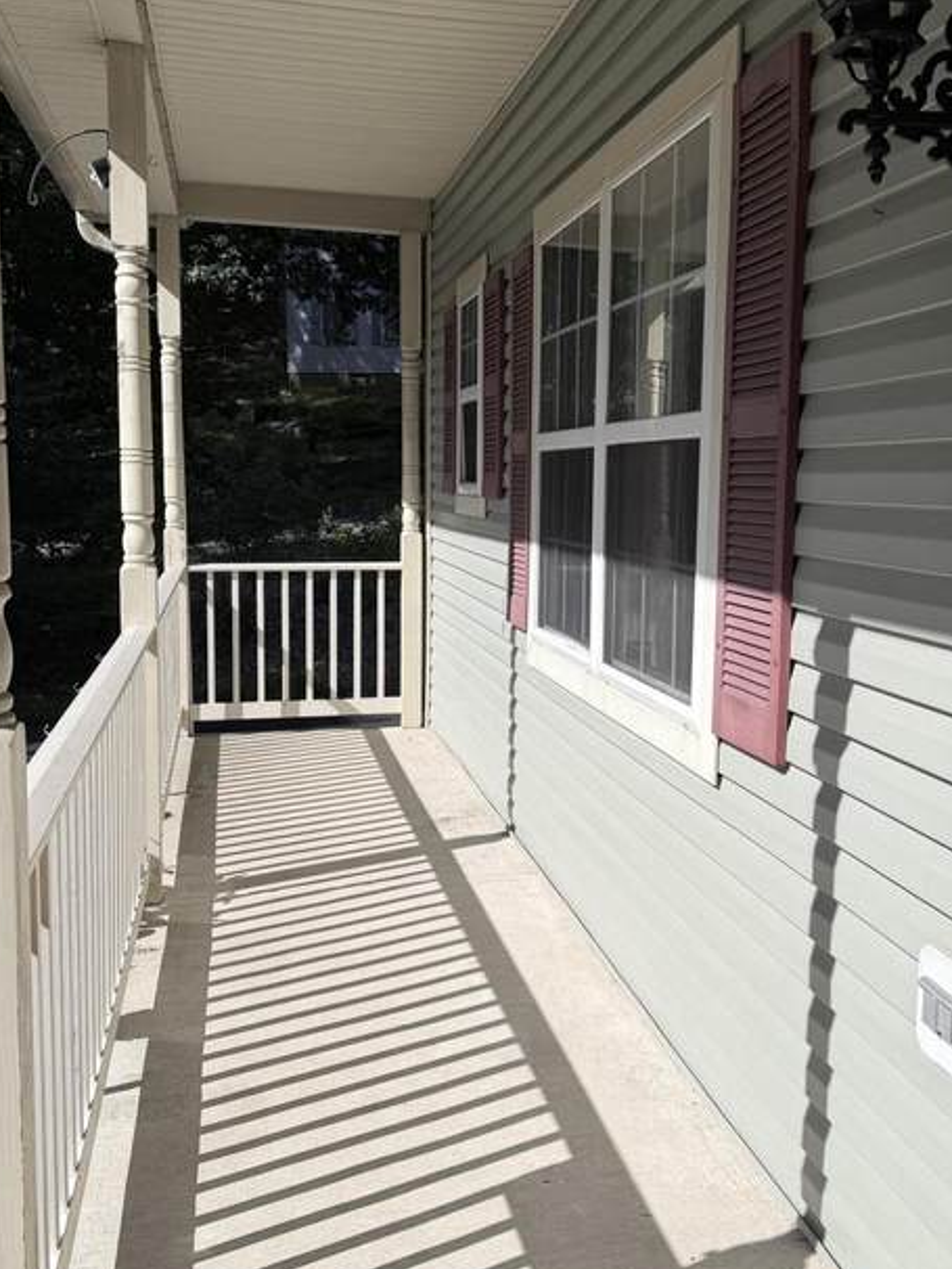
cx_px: 586
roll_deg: -1.5
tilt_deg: -6.7
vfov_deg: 49.0
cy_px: 630
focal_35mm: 38
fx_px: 1392
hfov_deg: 37.6
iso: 80
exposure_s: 1/6711
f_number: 1.78
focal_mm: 6.76
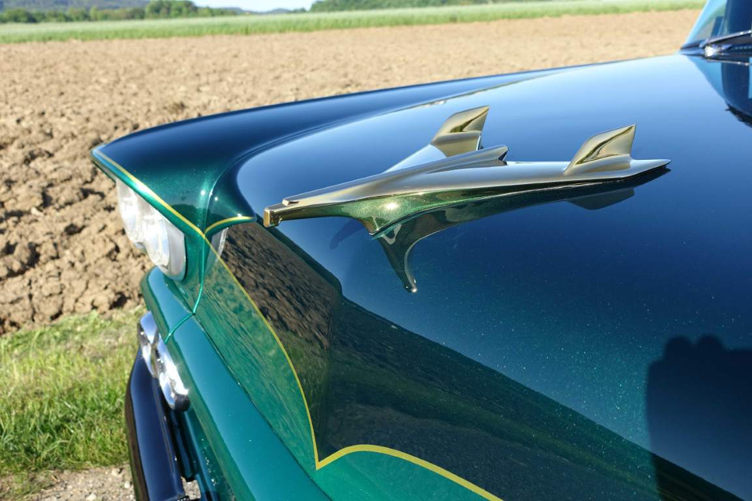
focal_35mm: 32
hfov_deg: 58.7
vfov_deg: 41.1
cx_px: 376
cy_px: 250
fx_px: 668
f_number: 4
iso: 125
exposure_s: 1/500
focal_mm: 11.81
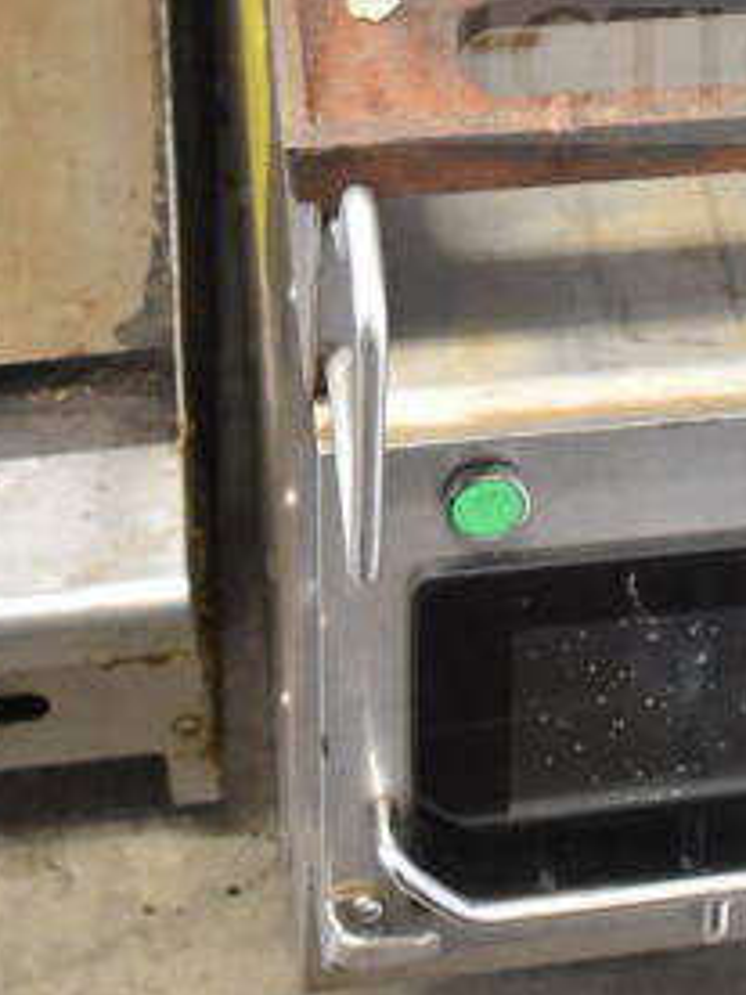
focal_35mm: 86
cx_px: 670
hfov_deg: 16.9
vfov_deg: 21.4
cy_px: -144
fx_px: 2471
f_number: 3.5
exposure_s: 1/50
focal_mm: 18
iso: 1600
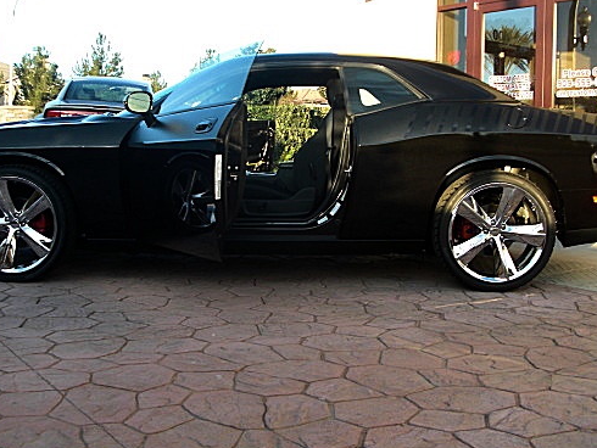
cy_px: 200
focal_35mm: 47
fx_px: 811
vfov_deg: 30.9
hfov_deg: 40.4
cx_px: 279
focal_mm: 6.3
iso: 50
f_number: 2.8
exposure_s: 1/160
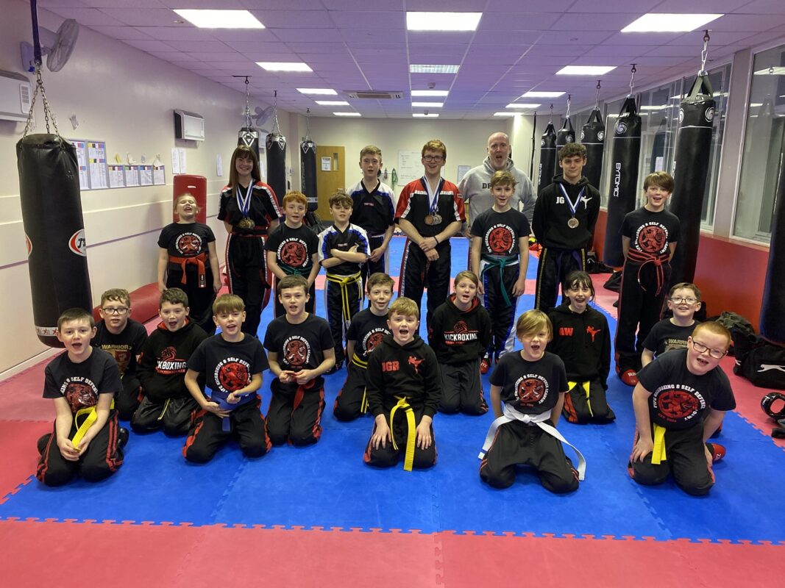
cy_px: 294
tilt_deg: -11.7
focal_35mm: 26
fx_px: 590
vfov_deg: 53.1
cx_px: 392
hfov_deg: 67.3
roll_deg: -1.9
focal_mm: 4.25
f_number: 1.8
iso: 250
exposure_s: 1/50
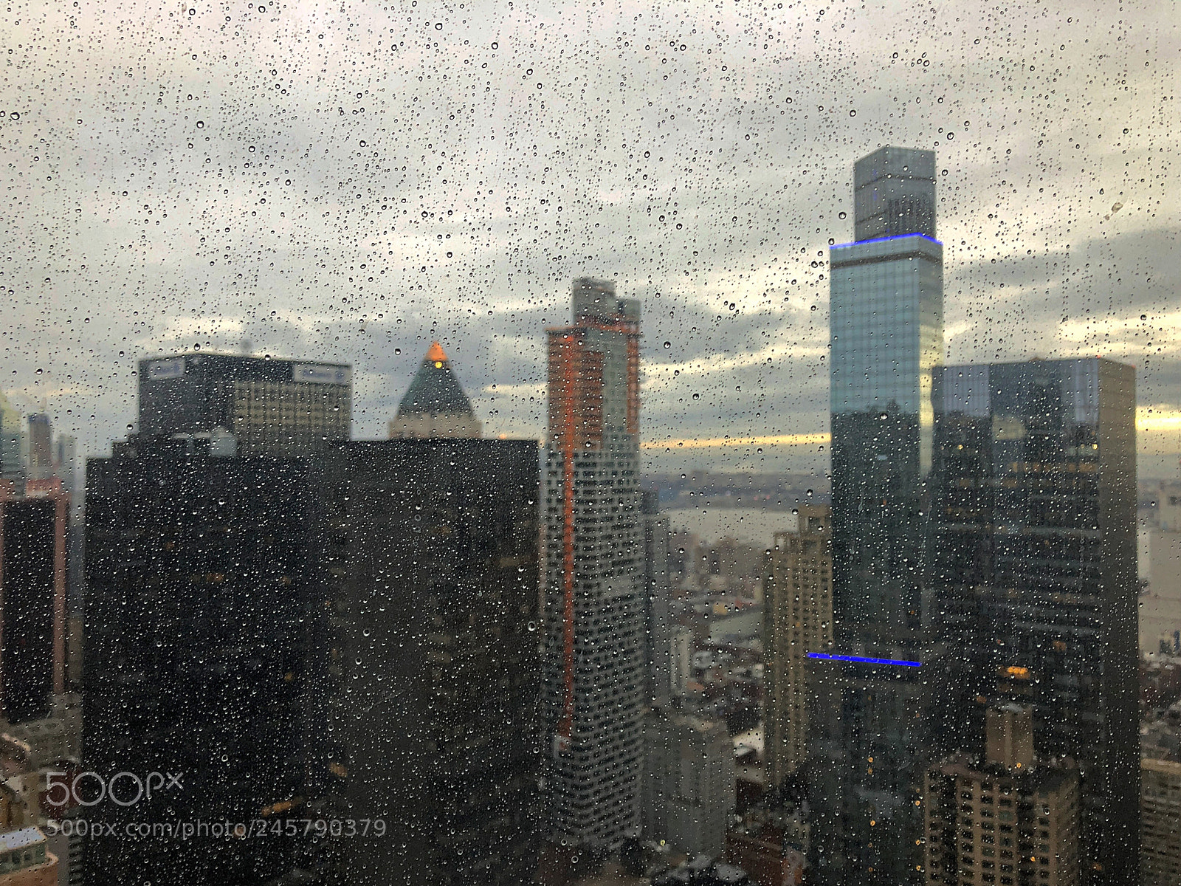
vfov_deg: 49.7
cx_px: 590
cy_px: 443
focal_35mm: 28
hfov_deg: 63.4
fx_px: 955
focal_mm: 4
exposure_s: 1/60
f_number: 1.8
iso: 25
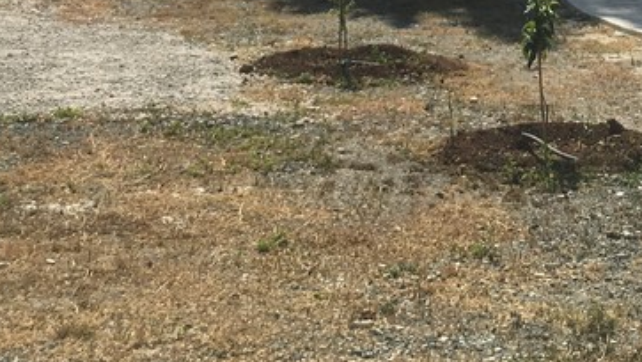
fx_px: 1584
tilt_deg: +7.6
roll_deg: -0.4
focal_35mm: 93
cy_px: -305
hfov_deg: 22.5
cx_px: 529
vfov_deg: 11.9
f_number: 2.2
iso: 25
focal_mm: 4.15
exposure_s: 1/2481
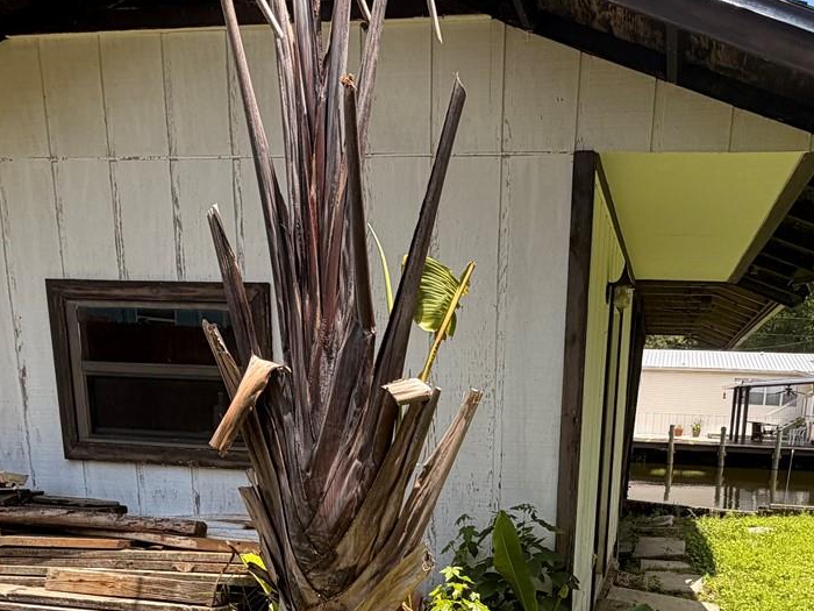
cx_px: 534
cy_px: 563
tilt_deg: -11.4
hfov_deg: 55.8
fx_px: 752
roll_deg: -1.4
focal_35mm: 32
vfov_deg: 40.4
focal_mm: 2.22
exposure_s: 1/770
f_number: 2.2
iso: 32
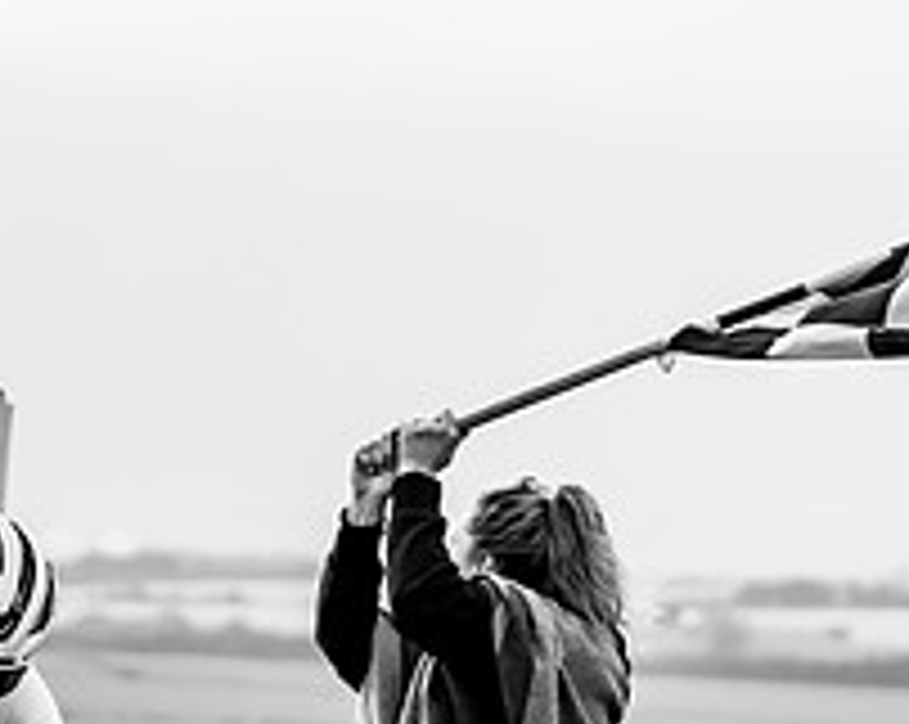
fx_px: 5829
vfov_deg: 7.1
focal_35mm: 217
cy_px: 475
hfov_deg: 8.8
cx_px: -95
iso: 400
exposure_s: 1/1250
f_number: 3.2
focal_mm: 70
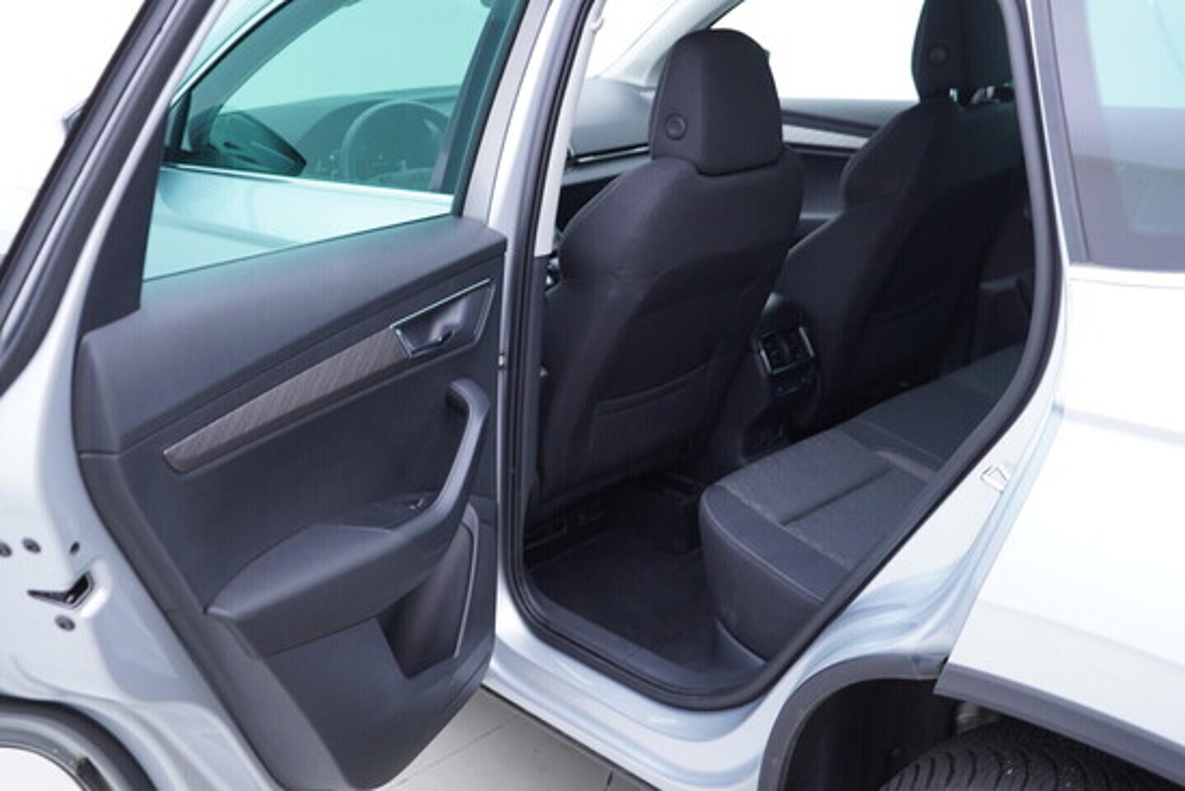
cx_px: 592
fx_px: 1185
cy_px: 396
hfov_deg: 53.1
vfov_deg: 36.9
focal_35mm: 36
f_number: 2.8
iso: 200
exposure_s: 1/40
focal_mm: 24
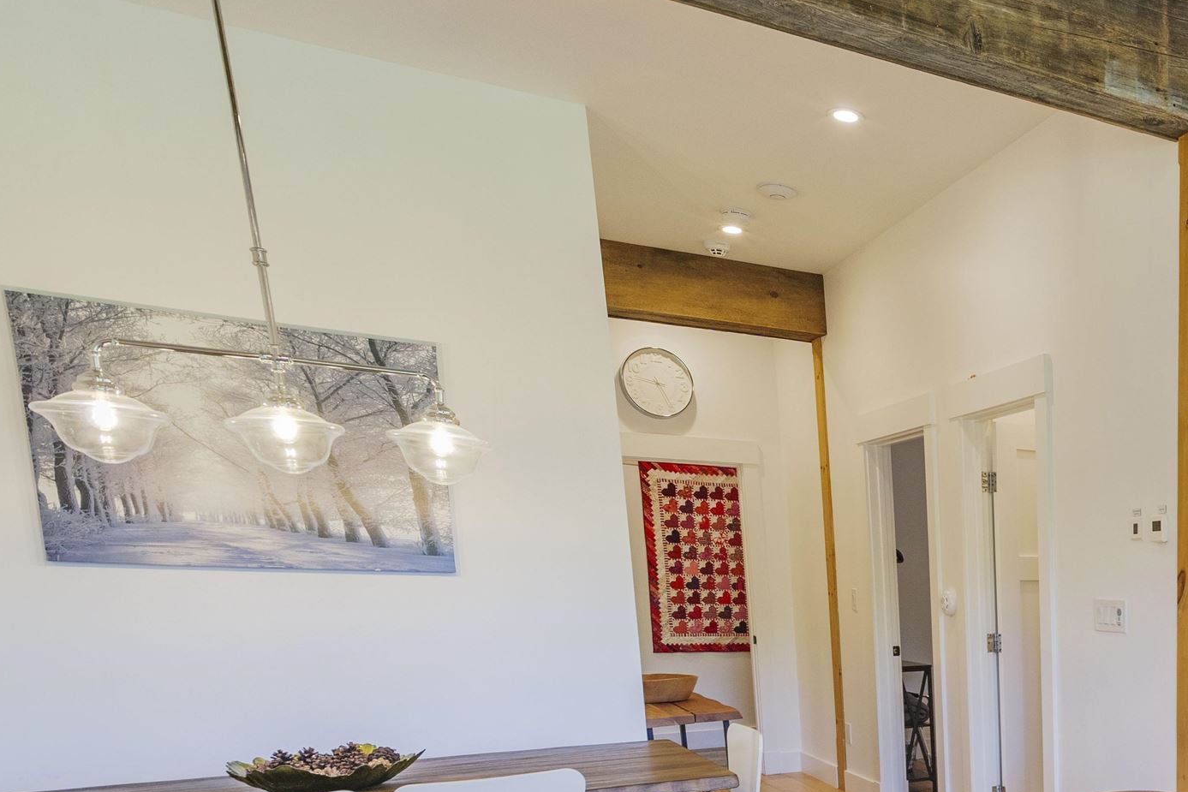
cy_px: 774
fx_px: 1023
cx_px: 1140
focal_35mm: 31
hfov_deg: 50.8
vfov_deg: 38.1
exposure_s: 1/200
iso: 1250
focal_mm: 14
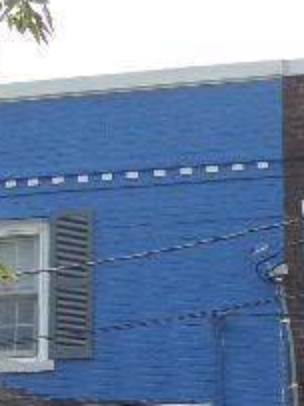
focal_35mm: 121
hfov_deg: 11.7
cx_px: -158
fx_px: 1418
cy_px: 554
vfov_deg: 15.4
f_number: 3.2
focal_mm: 4
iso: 100
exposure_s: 1/750
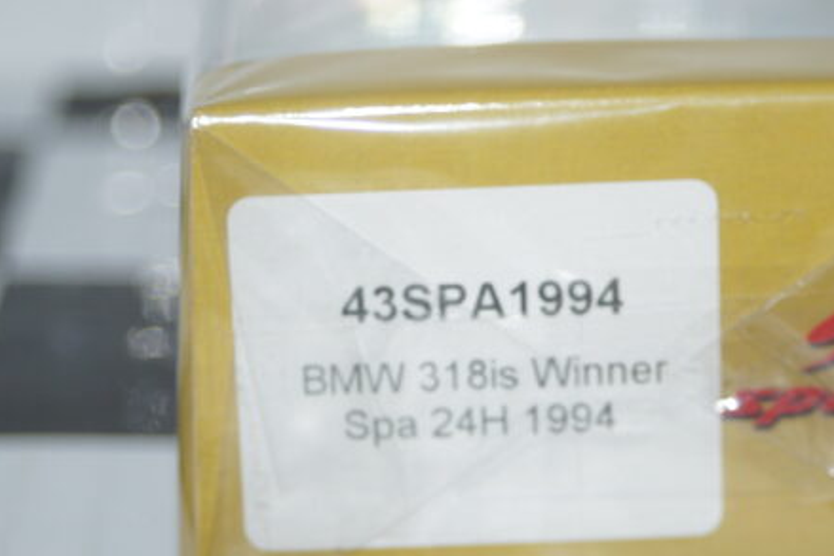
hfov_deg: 12.5
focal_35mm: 164
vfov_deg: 8.4
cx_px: 500
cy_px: 345
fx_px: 3800
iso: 250
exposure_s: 1/125
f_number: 5.6
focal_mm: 80
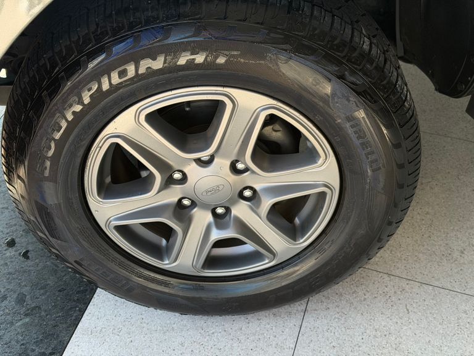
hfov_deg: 39.7
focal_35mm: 48
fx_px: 657
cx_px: 237
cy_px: 178
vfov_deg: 30.3
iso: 64
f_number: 1.78
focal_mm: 6.76
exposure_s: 1/503
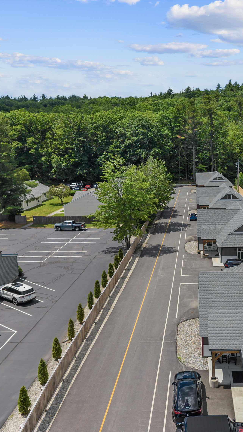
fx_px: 401
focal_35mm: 35
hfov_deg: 32.7
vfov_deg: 56.6
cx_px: 197
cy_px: 216
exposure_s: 1/6000
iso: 300
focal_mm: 8.67
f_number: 1.8
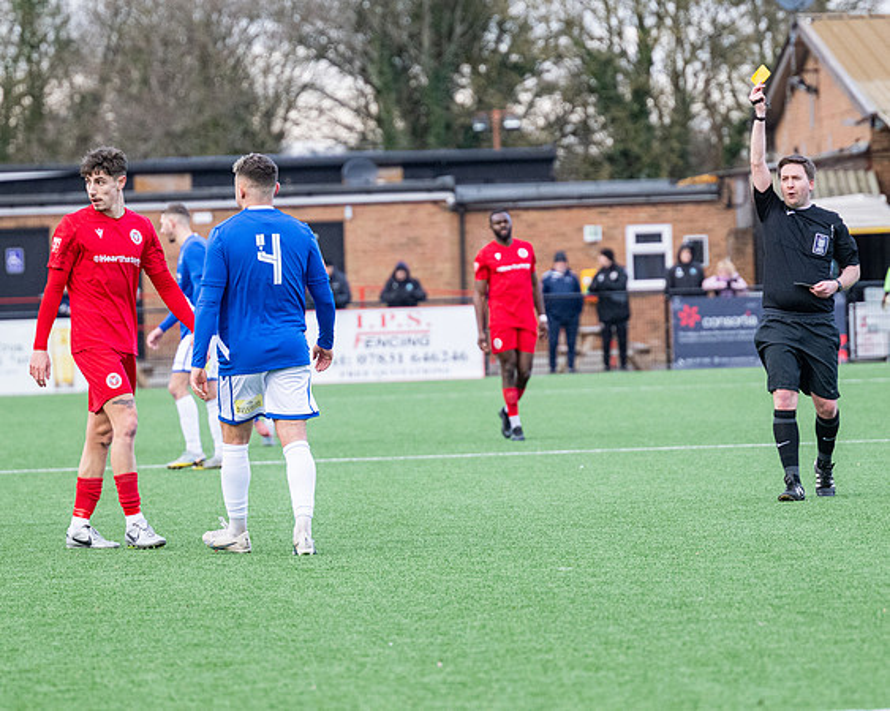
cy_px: 349
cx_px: 344
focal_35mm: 285
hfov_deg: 6.8
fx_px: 7493
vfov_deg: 5.4
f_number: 4
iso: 1600
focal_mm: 165
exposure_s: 1/1000
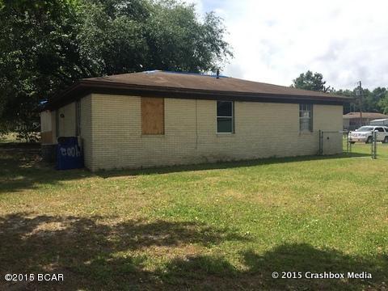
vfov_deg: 48.2
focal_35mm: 29
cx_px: 194
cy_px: 146
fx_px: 325
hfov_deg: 61.7
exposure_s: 1/1799
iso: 32
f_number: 2.2
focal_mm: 4.15
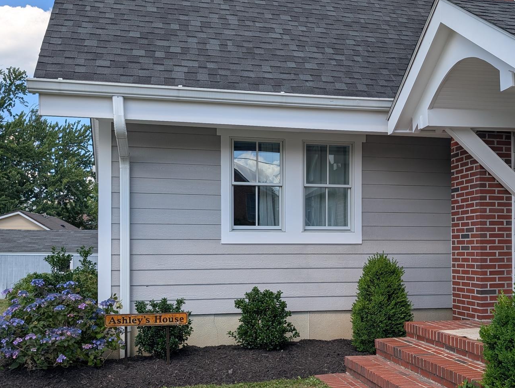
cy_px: 244
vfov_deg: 37.6
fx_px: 566
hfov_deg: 48.7
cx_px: 304
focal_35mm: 38
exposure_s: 1/670
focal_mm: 6.9
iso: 21
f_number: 1.68
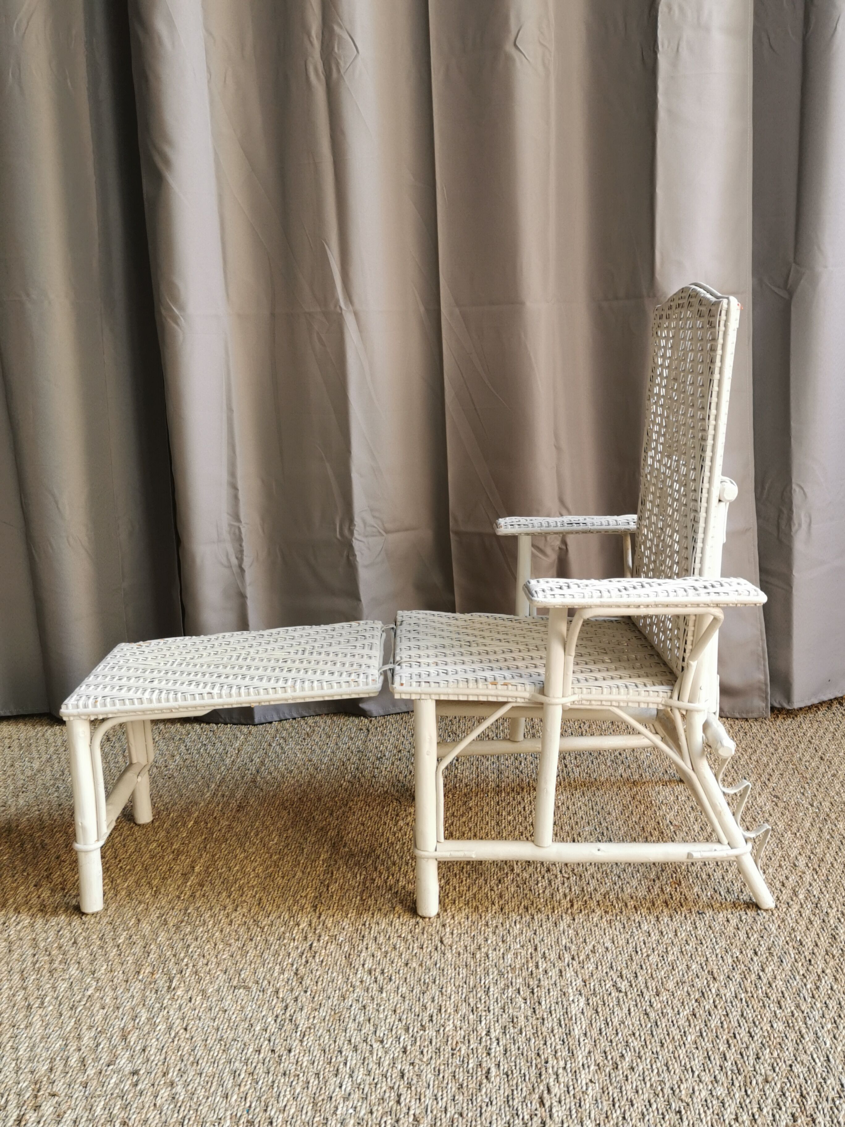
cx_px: 422
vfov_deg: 56.8
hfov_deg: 44.2
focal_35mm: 32
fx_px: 1042
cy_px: 564
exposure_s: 1/102
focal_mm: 5.58
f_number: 1.8
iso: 50
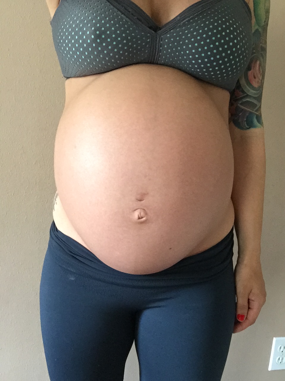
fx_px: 340
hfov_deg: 45.4
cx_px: 142
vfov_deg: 58.4
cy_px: 190
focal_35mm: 31
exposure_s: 1/24
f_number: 2.2
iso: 320
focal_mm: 2.65
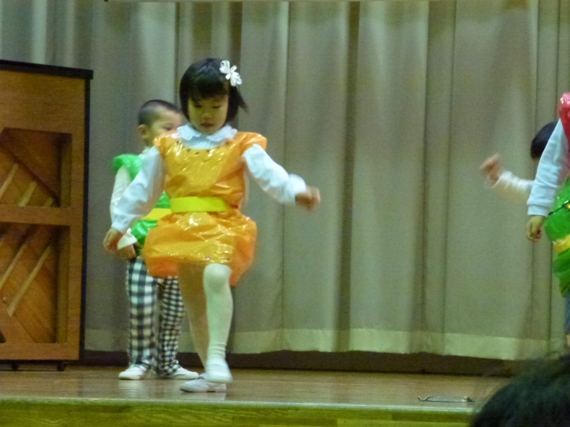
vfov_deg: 10.4
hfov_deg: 13.9
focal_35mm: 142
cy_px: 214
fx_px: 2338
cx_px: 285
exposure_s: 1/30
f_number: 5.3
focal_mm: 25.5
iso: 1600
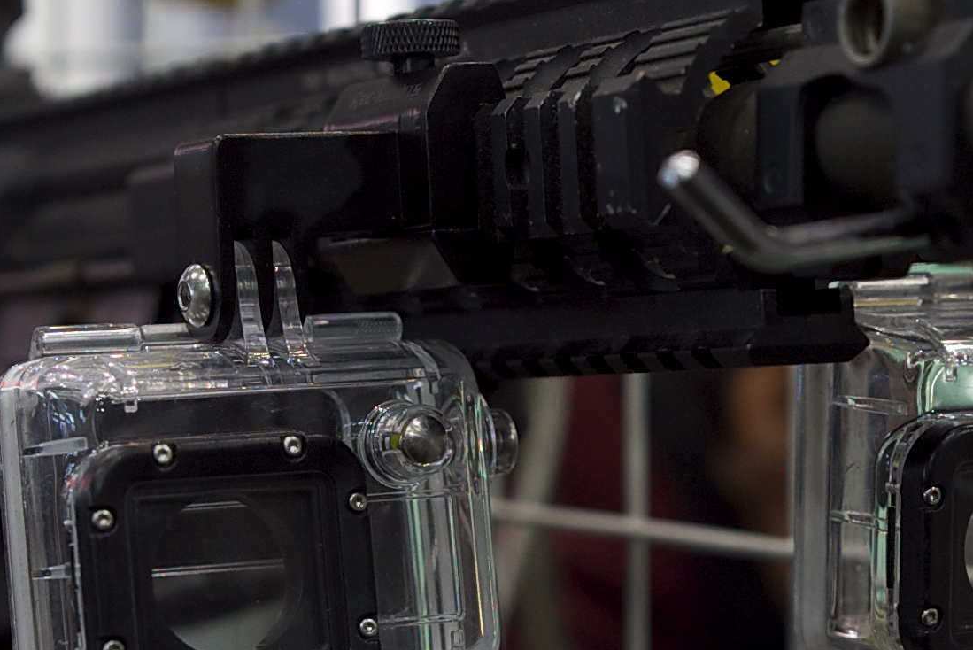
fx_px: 3542
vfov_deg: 10.5
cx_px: 556
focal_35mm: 131
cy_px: 378
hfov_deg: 15.6
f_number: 3.2
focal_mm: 35
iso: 1250
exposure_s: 1/50
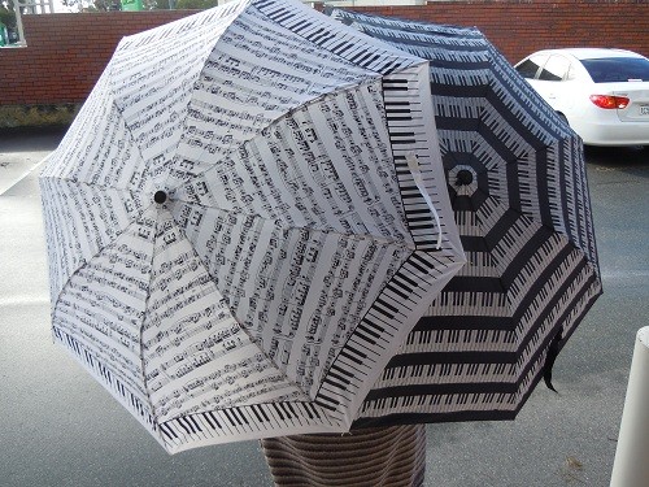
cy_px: 244
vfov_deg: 46.8
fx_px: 562
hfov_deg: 60.0
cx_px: 324
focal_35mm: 30
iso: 100
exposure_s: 1/200
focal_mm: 5.4
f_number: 3.5
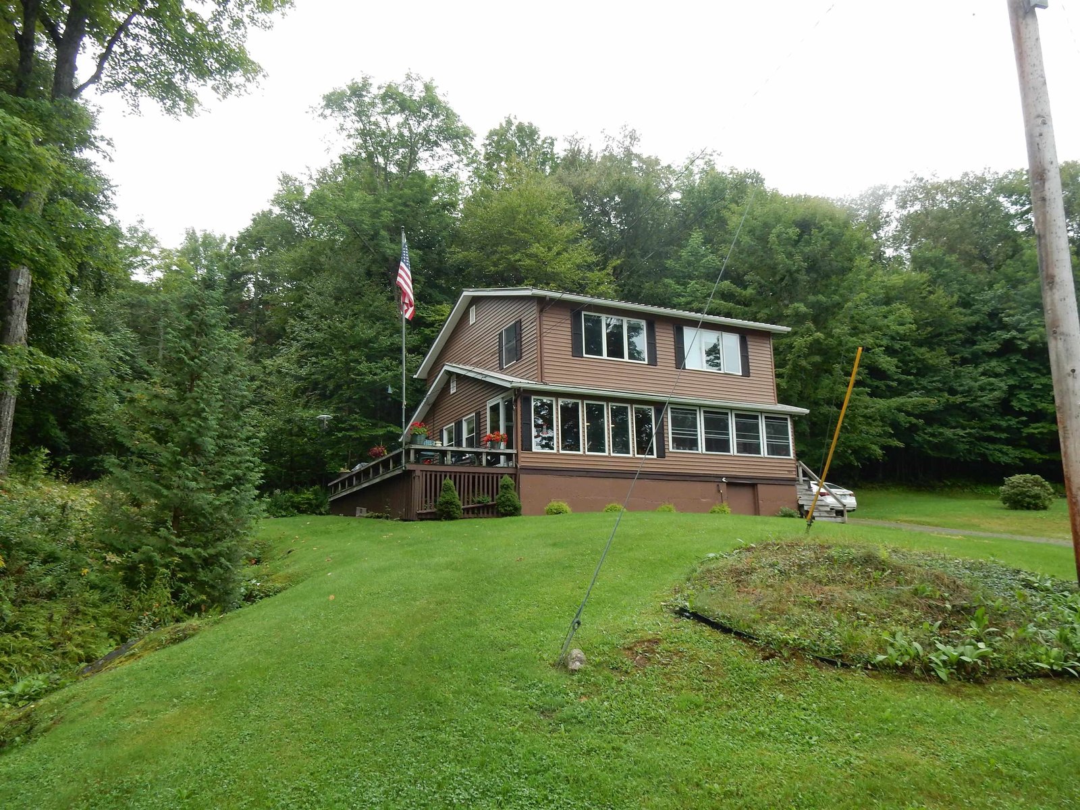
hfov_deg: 69.4
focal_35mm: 25
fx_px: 780
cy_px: 405
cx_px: 540
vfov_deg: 54.9
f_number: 3.7
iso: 125
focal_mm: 4.5
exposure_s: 1/100
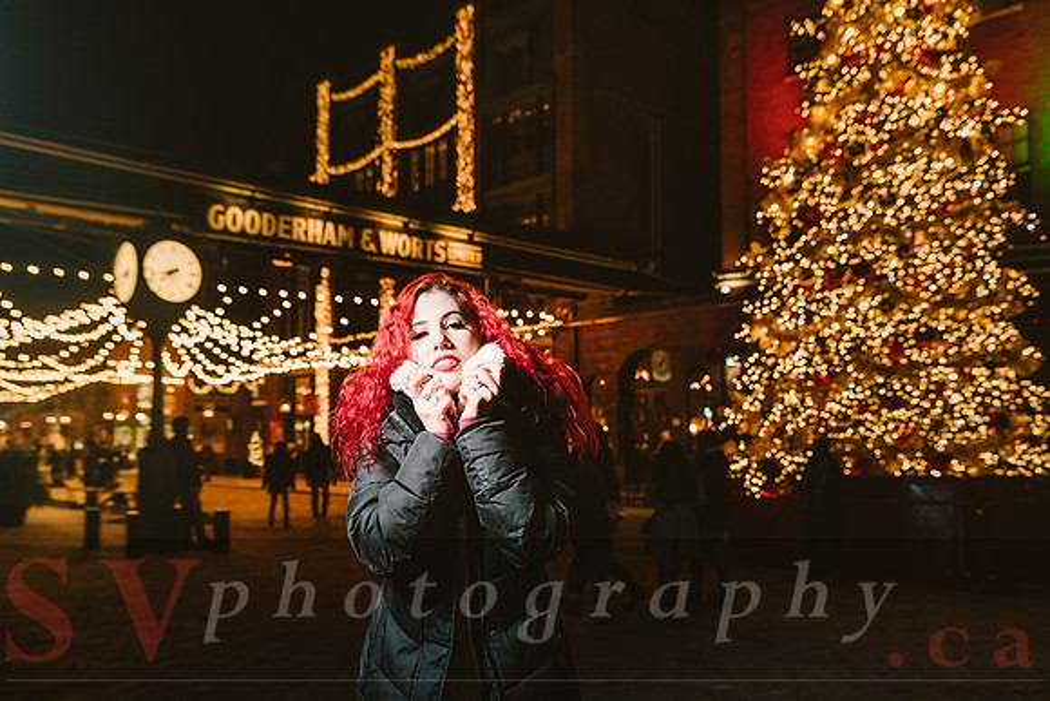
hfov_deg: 50.6
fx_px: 1103
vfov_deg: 35.1
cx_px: 429
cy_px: 414
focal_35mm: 38
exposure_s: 1/30
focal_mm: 32
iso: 800
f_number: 3.5
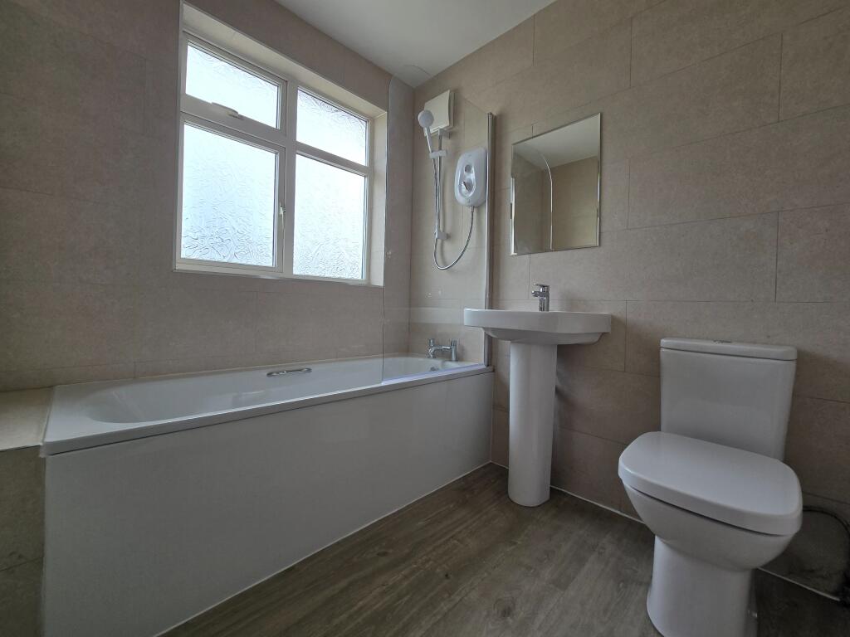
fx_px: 319
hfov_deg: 106.2
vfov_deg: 89.9
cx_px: 425
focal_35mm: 13
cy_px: 318
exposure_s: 1/211
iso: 50
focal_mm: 2.2
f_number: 2.2
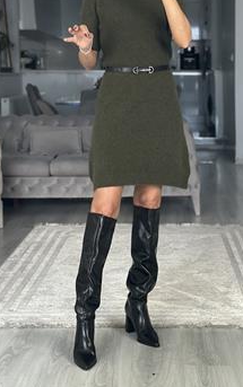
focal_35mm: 75
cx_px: 138
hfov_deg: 17.4
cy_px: 117
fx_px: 793
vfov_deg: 27.2
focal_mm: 6.86
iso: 250
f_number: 1.78
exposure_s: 1/60
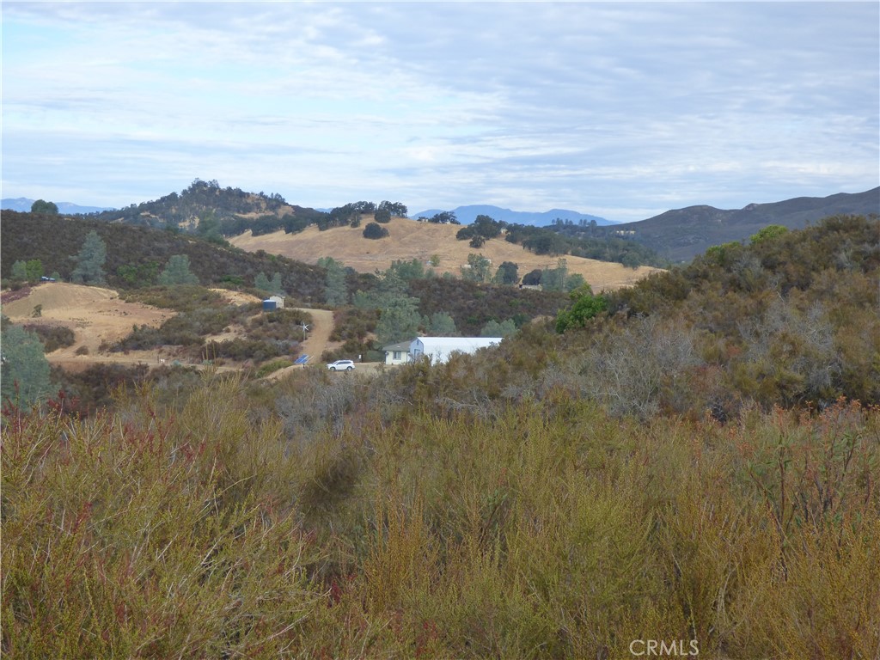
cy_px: 330
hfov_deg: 26.7
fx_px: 1856
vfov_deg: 20.2
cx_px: 440
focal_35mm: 73
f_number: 4.3
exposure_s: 1/400
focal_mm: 12.29
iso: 160
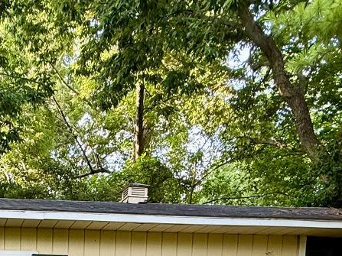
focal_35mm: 47
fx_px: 464
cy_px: 389
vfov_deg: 24.0
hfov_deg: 36.3
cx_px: -1
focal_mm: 2.22
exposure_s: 1/99
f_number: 2.2
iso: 100
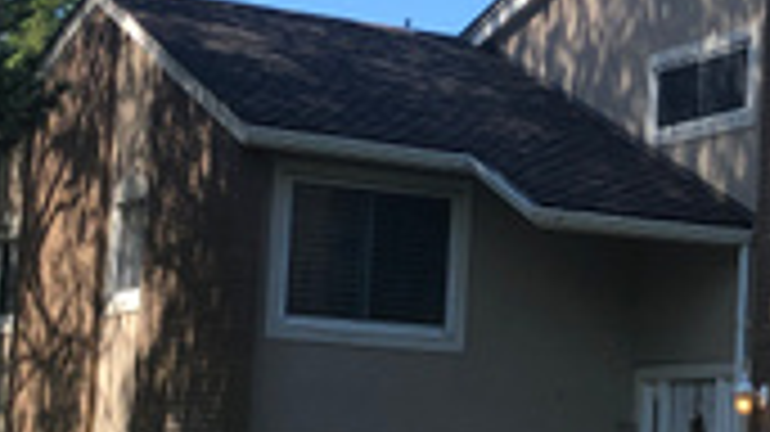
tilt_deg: +5.4
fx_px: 2326
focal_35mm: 114
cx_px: 711
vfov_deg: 10.6
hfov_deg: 18.4
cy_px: 306
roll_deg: -2.5
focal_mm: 3.99
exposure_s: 1/923
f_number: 1.8
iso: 20
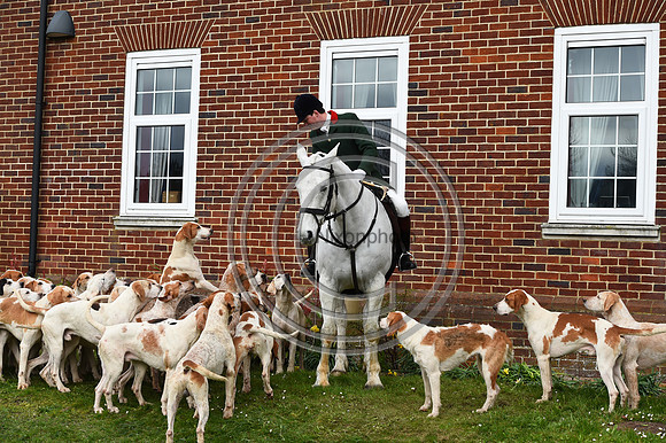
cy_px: 222
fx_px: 1294
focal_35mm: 70
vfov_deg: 19.4
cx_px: 333
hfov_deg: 28.9
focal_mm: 70
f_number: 7.1
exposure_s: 1/800
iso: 360
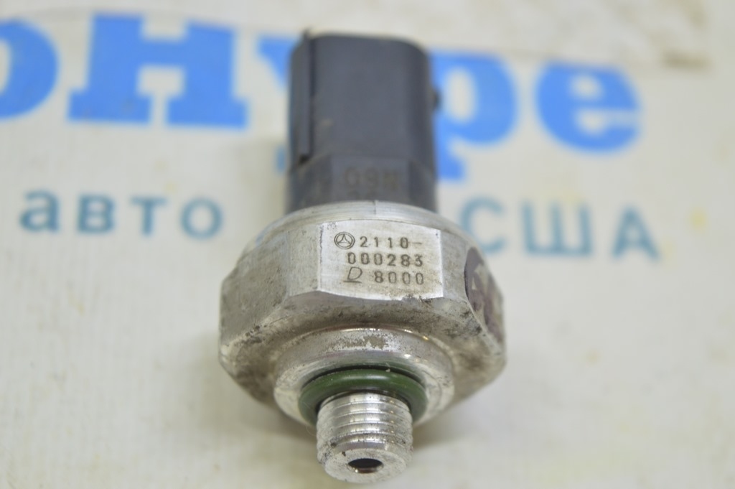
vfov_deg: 16.5
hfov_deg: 24.6
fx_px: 1683
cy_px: 244
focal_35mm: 82
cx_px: 368
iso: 400
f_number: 5.6
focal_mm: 55
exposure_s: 1/20
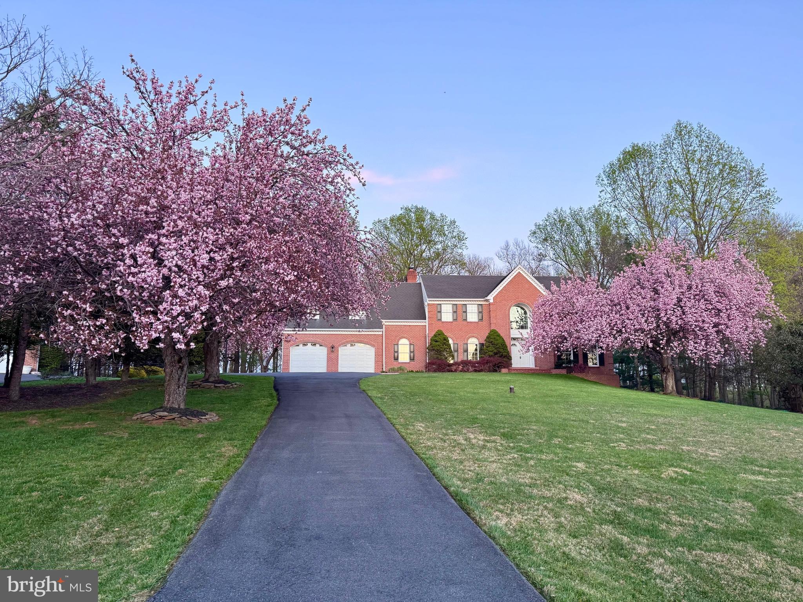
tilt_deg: +10.0
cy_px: 301
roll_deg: -0.2
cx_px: 402
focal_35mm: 24
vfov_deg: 56.8
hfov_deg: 71.6
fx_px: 557
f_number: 1.78
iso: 320
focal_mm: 6.76
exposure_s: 1/60
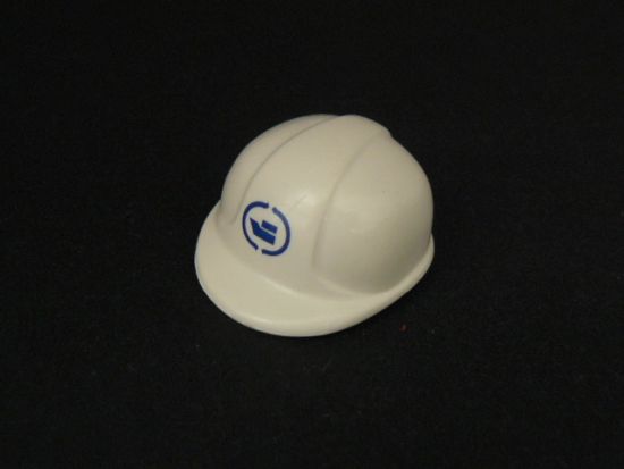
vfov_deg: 30.3
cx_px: 312
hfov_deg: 39.6
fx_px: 866
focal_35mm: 48
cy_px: 234
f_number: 2.8
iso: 200
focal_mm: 6
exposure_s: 1/2
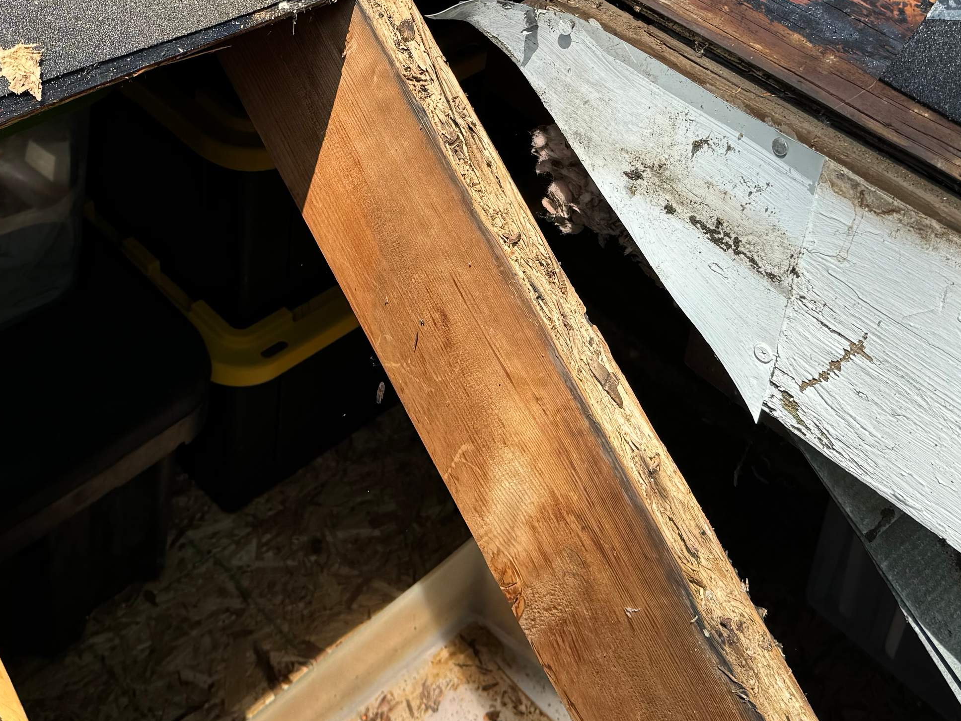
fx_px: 1388
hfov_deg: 37.8
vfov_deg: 27.7
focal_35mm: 50
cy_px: 32
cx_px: 338
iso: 80
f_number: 1.78
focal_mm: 6.76
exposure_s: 1/1395
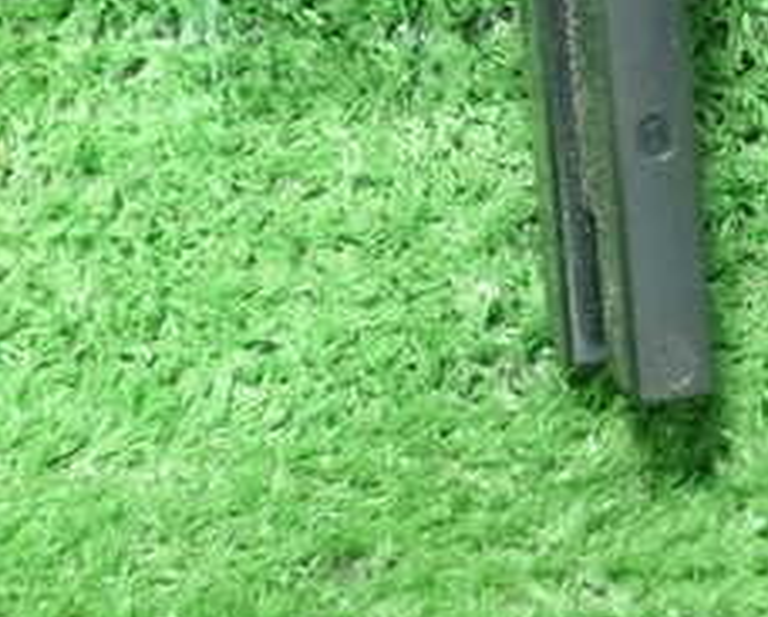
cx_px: 573
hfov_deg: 24.5
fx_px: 1752
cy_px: -88
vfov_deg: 19.0
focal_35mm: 77
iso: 800
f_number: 2.3
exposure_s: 1/80
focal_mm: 5.5
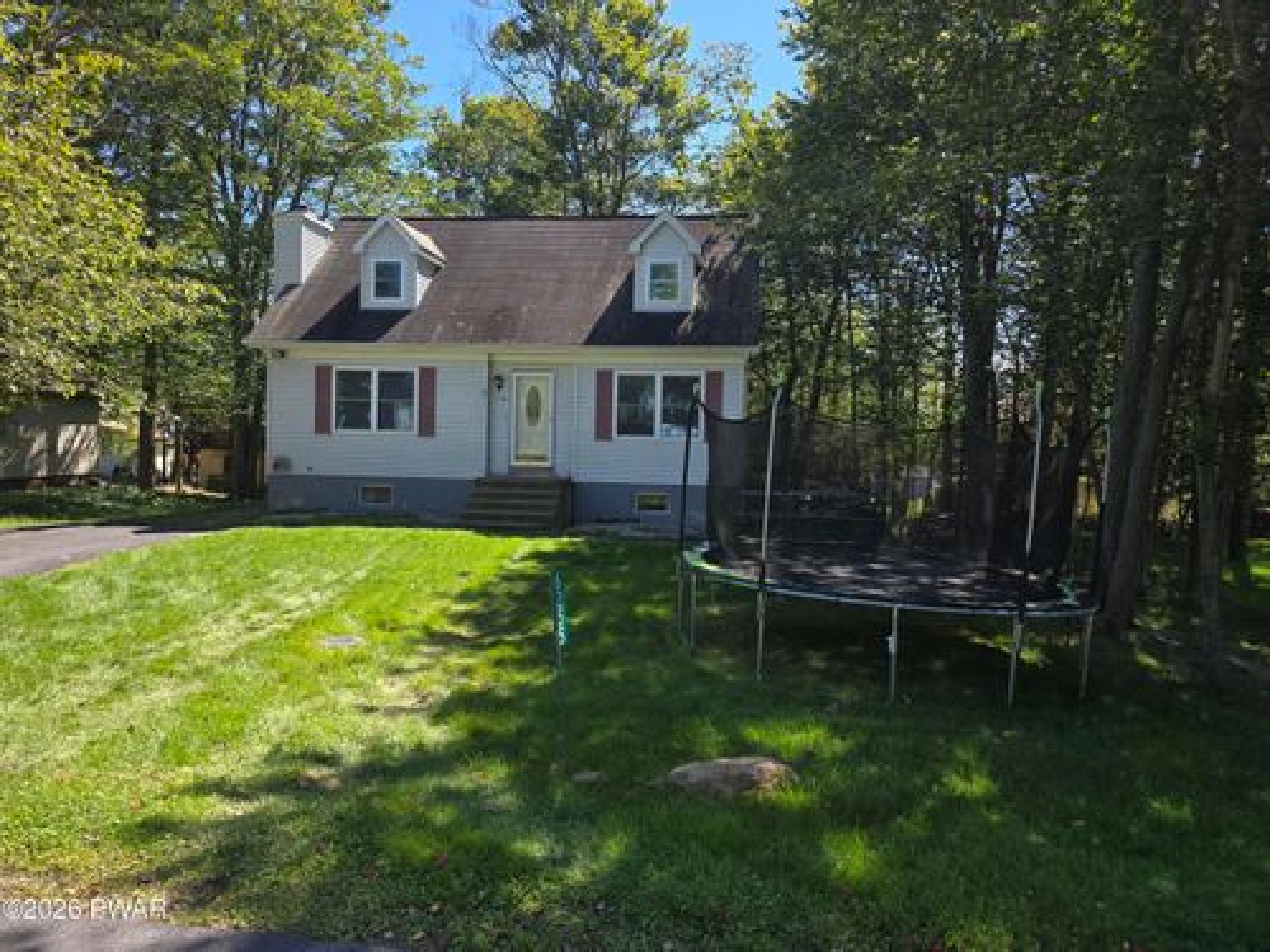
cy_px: 476
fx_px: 844
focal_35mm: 23
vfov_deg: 58.9
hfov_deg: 73.9
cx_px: 635
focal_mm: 6.3
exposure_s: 1/232
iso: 12
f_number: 1.7
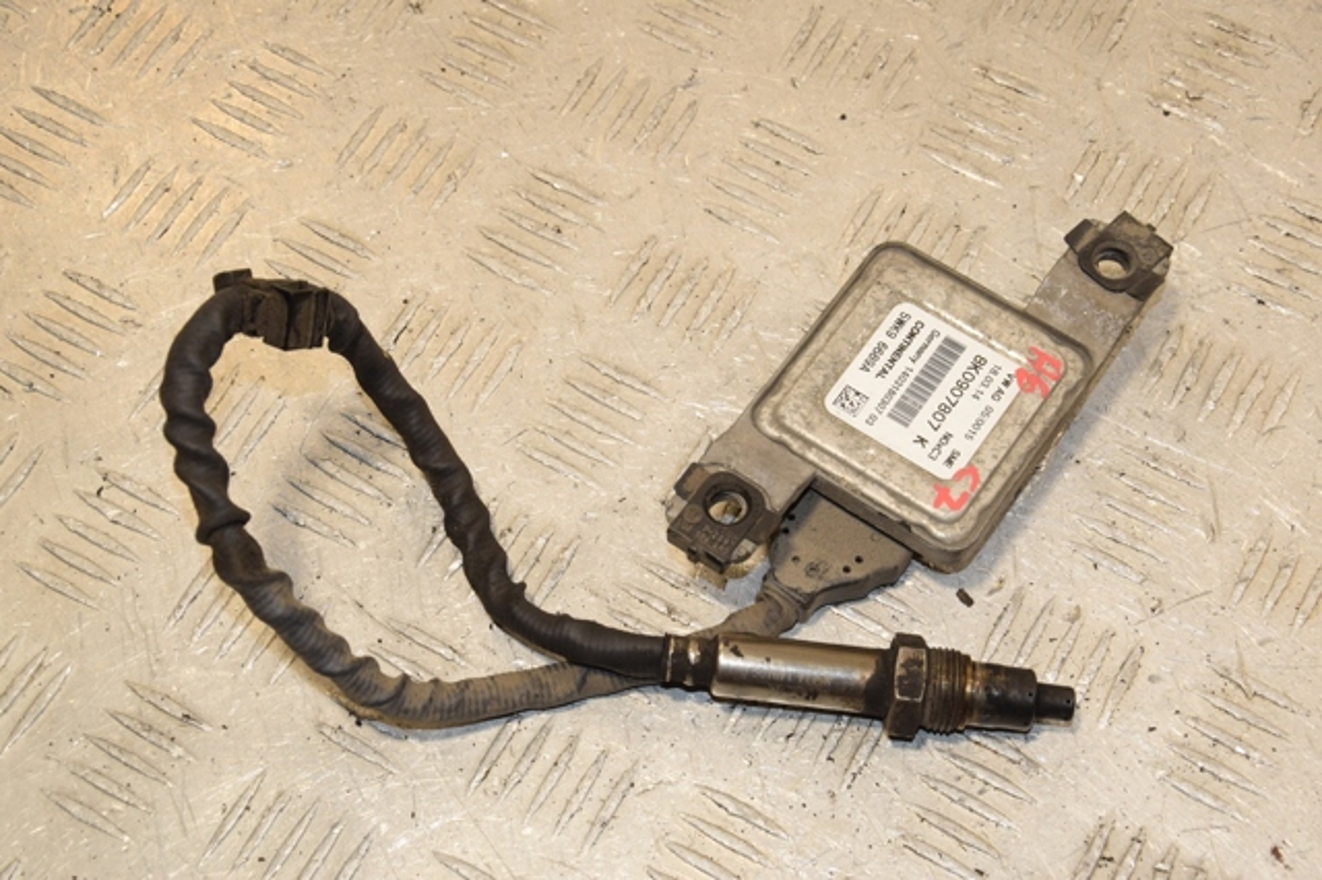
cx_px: 661
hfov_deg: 31.9
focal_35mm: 63
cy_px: 440
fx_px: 2312
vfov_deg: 21.5
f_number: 10
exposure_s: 1/200
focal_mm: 42
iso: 800
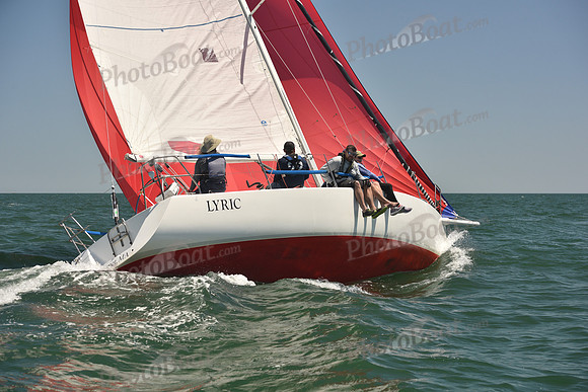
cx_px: 294
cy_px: 196
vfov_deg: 19.5
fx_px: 1144
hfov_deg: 28.8
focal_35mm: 70
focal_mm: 70
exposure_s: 1/800
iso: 250
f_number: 5.6
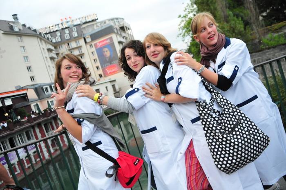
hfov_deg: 70.5
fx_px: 202
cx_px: 143
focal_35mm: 26
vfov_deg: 50.3
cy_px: 95
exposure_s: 1/400
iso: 1250
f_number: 2.8
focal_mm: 17
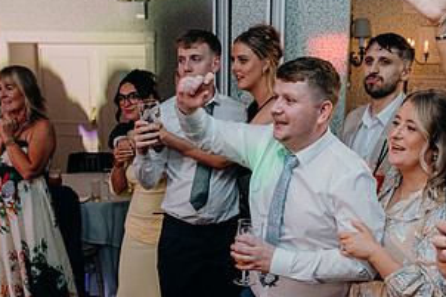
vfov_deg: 26.6
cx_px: 264
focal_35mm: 50
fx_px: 619
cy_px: 228
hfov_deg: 39.5
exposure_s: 1/160
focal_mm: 26
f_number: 3.5
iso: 2500
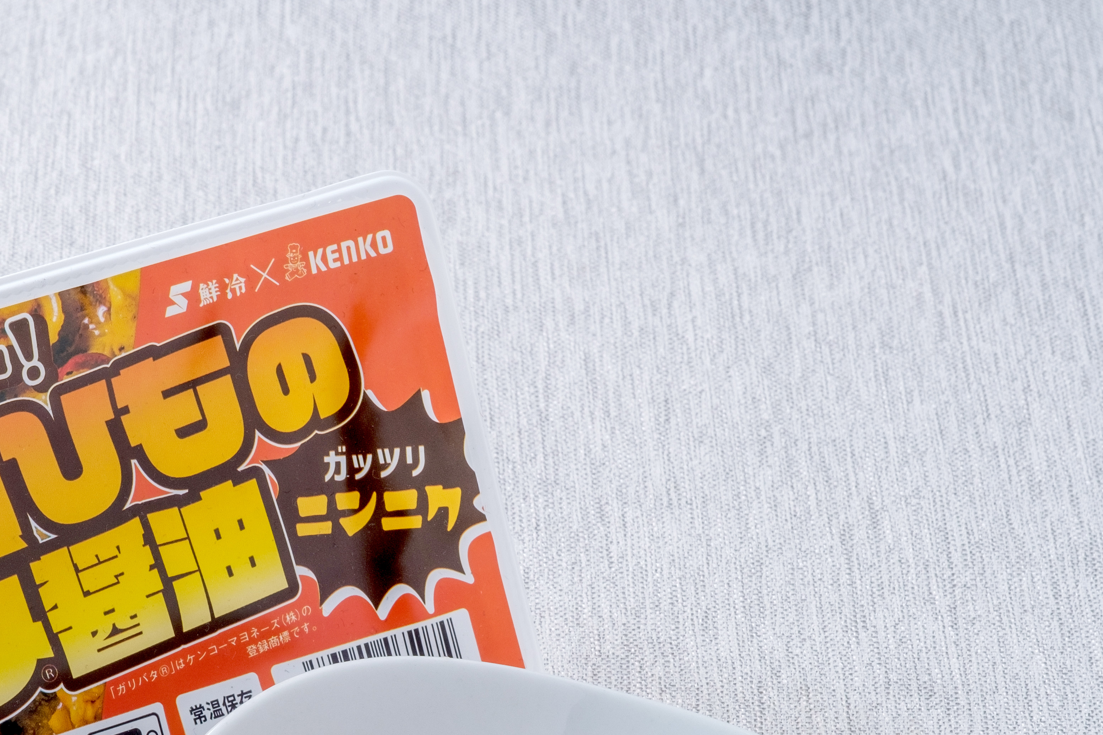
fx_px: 5545
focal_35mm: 181
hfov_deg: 11.3
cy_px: 689
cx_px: 133
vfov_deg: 7.6
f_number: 14
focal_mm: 60
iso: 80
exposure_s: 1/125
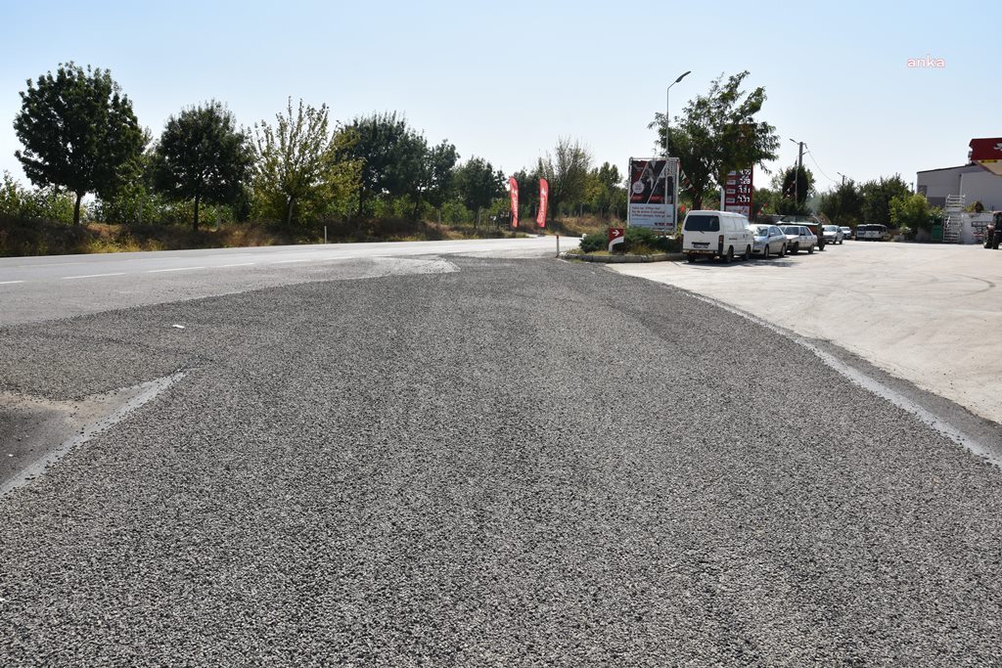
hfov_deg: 67.4
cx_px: 501
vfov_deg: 47.9
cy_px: 334
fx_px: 752
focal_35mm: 27
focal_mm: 18
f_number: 10
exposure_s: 1/250
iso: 100
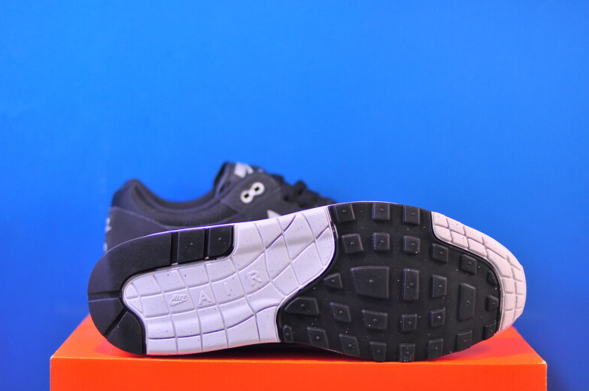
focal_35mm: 77
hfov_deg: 26.4
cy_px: 199
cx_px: 288
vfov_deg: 17.7
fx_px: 1258
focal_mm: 50
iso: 250
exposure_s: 1/320
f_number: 2
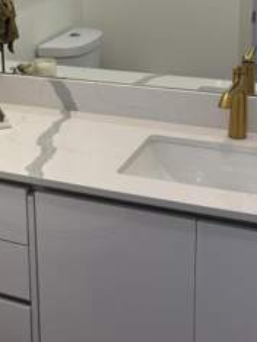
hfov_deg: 19.9
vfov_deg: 26.8
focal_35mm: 71
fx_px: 702
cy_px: 66
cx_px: -25
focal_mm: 5.96
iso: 64
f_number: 1.6
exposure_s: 1/254
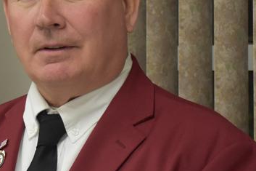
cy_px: 39
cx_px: 63
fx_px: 1301
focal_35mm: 183
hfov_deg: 11.2
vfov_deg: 7.5
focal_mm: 42
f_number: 4.5
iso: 1800
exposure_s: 1/60
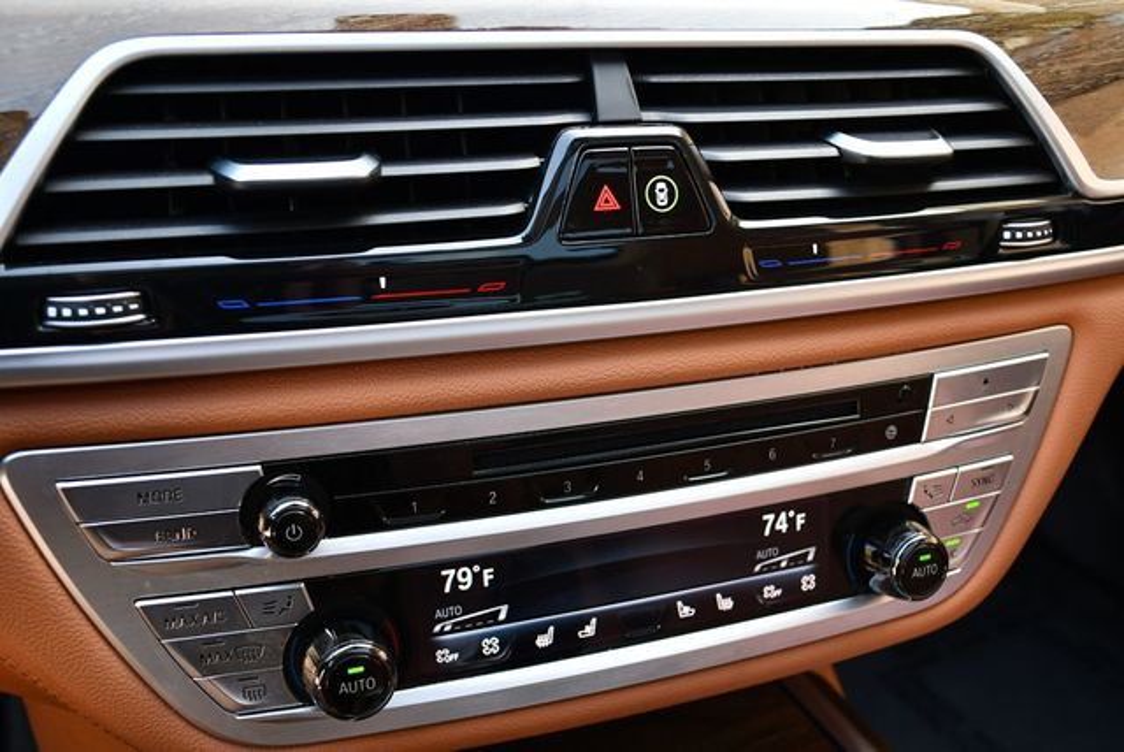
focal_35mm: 36
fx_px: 1125
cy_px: 376
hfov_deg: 53.1
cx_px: 562
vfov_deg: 36.9
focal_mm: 18
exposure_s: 1/200
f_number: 3.5
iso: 800
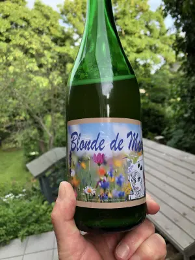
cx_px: 98
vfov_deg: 63.4
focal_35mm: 28
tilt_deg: -11.2
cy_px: 130
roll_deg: +7.3
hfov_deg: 49.7
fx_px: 210
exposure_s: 1/135
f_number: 1.8
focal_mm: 3.99
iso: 20
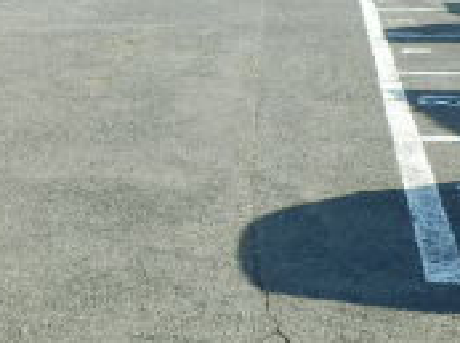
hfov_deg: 21.8
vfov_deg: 16.3
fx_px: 1180
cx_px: 90
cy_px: 13
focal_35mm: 89
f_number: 3
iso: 80
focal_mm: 4.2
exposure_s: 1/400
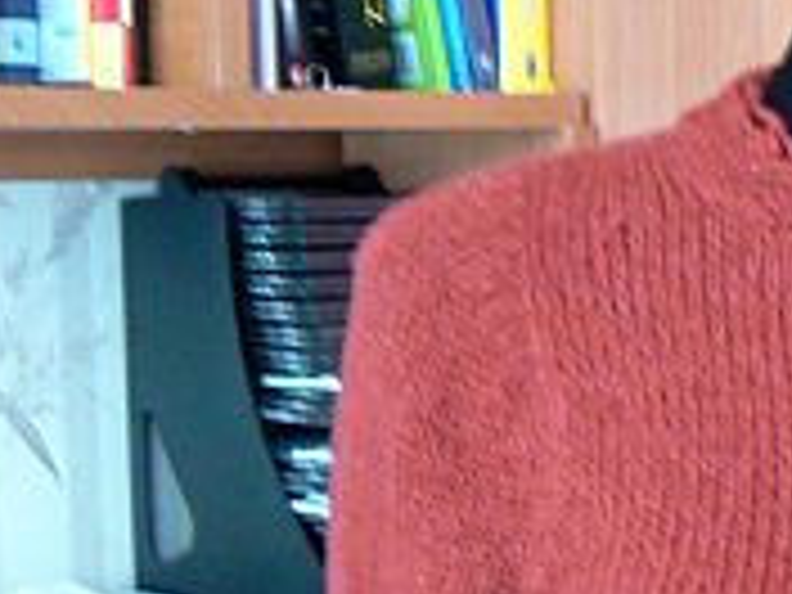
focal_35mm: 123
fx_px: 2814
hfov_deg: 15.5
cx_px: 936
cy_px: 788
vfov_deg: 11.7
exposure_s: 1/6
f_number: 2.8
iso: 200
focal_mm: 6
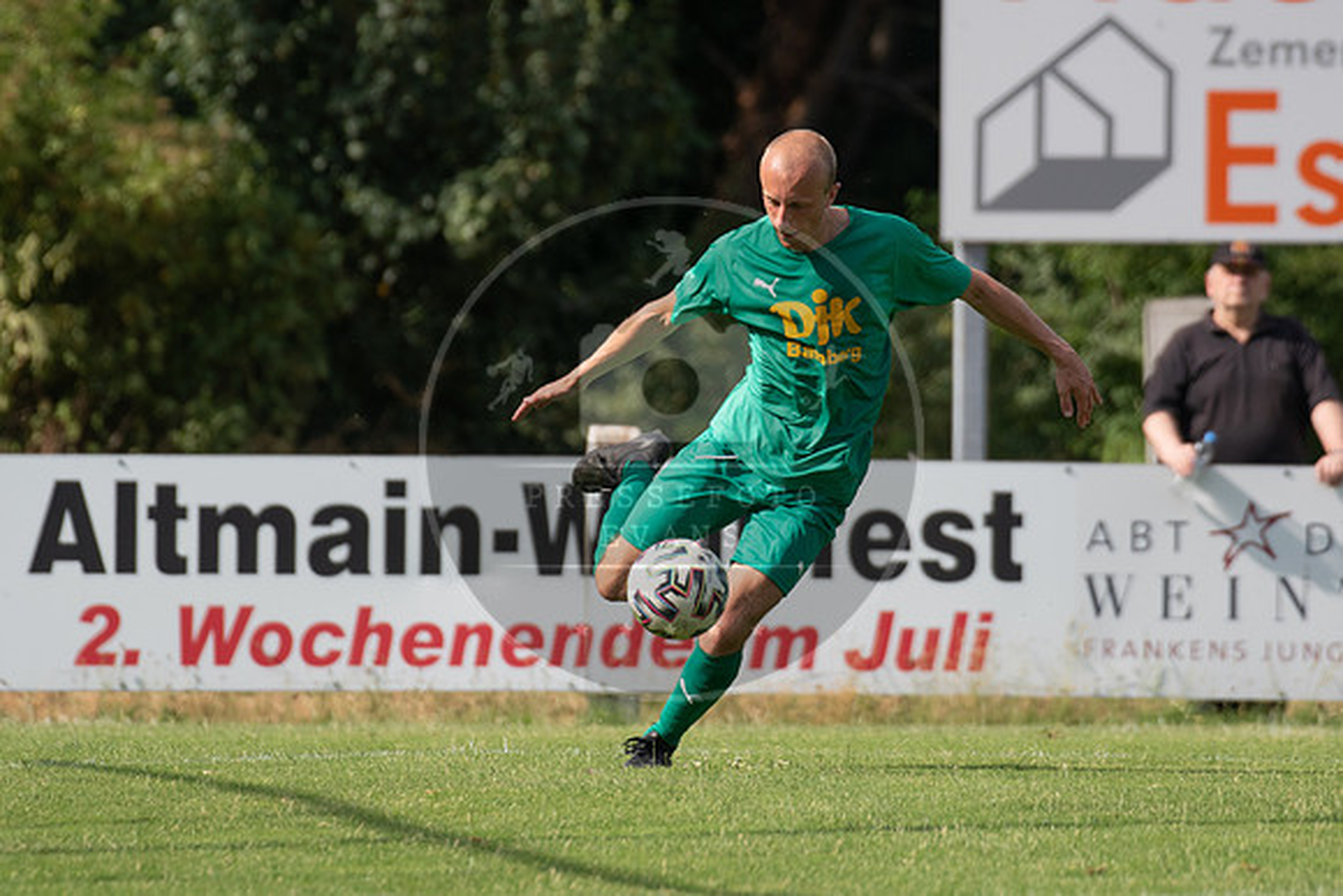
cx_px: 713
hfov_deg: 3.9
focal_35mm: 532
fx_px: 19849
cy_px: 337
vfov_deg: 2.6
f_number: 5.6
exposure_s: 1/1600
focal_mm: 350
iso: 280
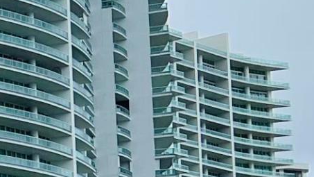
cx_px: -670
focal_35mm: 180
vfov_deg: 6.6
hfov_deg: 9.2
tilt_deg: +5.8
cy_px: 321
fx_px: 1499
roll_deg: -0.2
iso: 50
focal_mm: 5.7
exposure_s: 1/1838
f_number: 1.5
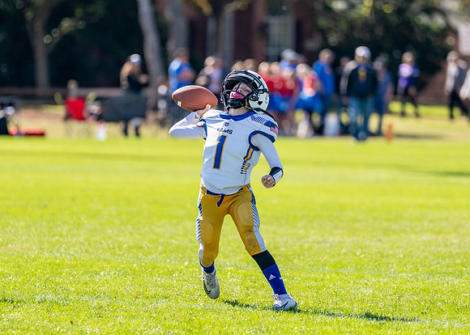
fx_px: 5301
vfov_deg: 3.6
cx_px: 235
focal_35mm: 397
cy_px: 187
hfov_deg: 5.1
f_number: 2.8
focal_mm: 200
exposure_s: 1/3200
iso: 250
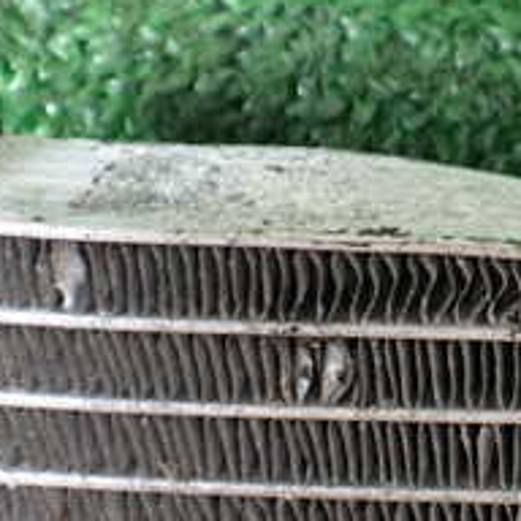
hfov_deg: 19.7
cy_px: 163
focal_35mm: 83
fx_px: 1413
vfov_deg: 20.8
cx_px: 621
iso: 800
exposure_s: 1/40
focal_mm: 5.4
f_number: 2.3
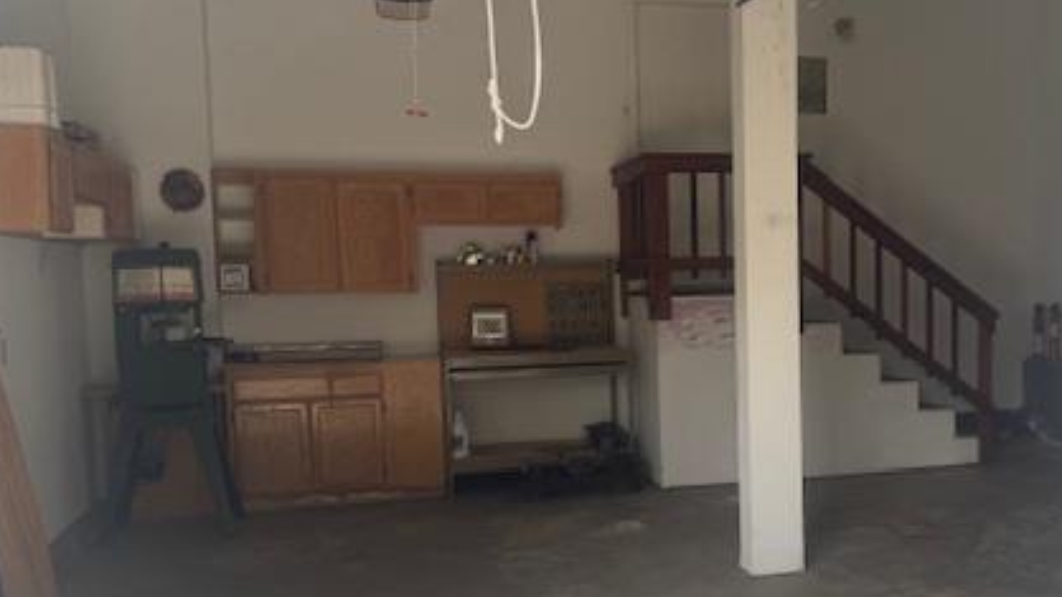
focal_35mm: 40
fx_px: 1126
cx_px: 681
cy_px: 361
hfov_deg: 49.9
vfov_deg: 29.6
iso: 80
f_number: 1.78
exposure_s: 1/510
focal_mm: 6.76
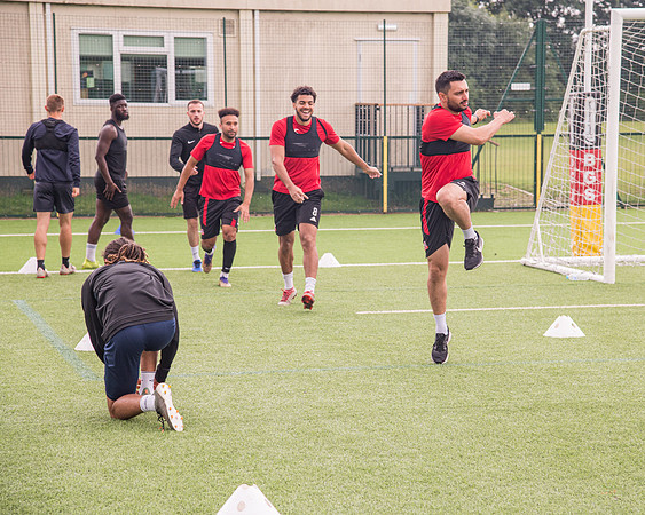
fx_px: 2044
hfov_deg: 17.9
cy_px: 258
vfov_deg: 14.4
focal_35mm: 107
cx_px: 365
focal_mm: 95
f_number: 5
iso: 400
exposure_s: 1/400
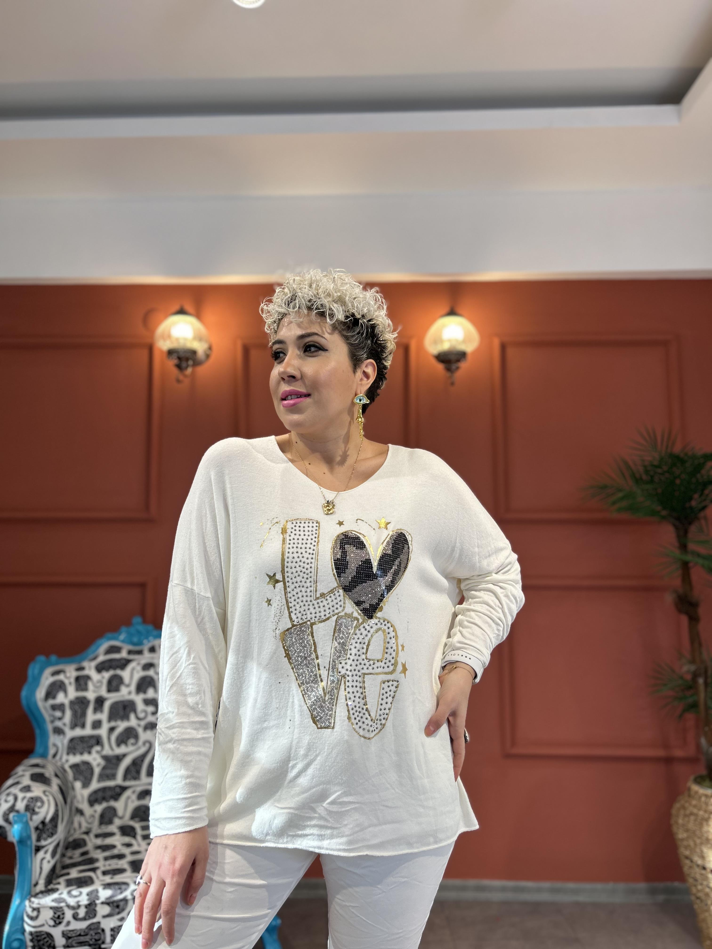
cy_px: 474
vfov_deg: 67.3
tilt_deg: +6.2
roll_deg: -1.3
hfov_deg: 53.1
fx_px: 713
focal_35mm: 26
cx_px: 356
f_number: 1.5
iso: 32
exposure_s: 1/127
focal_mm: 5.7
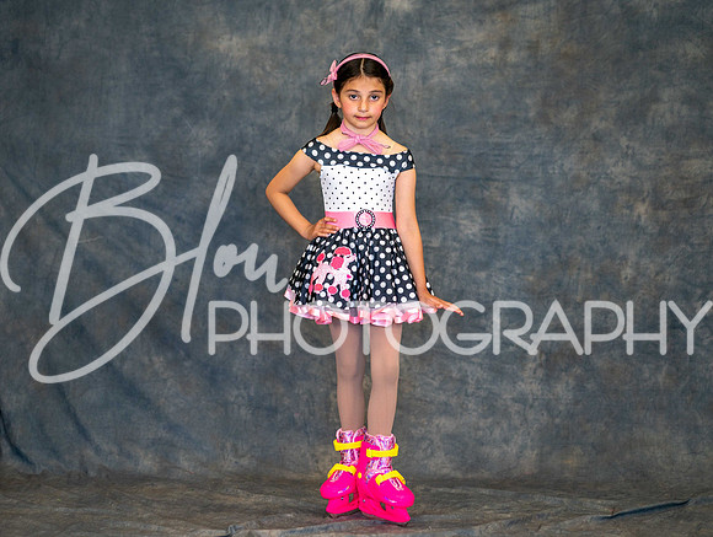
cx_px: 313
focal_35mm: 105
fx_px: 2174
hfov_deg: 18.6
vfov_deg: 14.1
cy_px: 230
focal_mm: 85
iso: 320
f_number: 1.8
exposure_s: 1/200
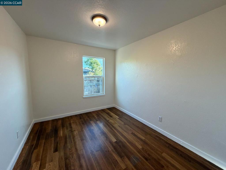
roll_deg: -0.4
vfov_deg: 85.7
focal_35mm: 14
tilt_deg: -6.9
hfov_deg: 102.1
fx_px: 91
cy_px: 85
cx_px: 113
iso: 160
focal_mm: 2.22
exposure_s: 1/120
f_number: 2.2
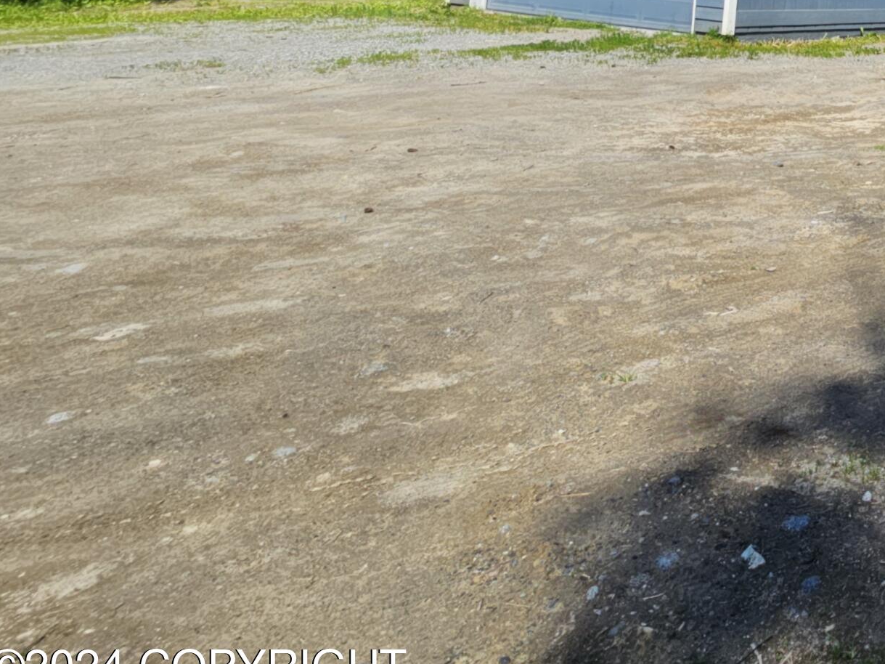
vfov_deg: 36.8
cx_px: 1075
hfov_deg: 39.6
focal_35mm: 32
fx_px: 818
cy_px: -76
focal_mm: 2.2
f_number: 2.2
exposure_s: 1/2099
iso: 50
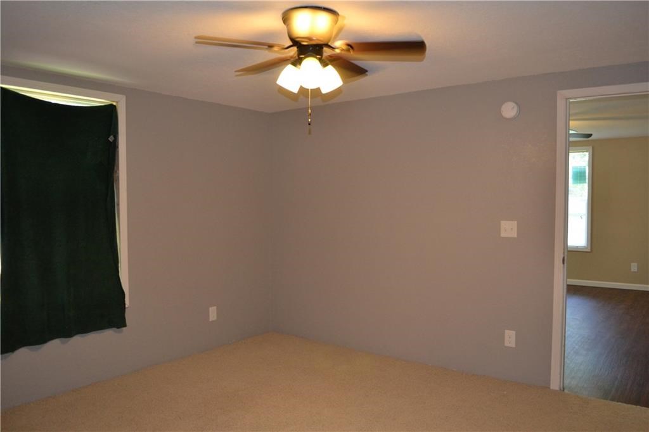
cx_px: 324
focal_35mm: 27
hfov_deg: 67.4
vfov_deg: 47.9
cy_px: 216
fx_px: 487
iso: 1100
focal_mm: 18
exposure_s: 1/60
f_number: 3.5
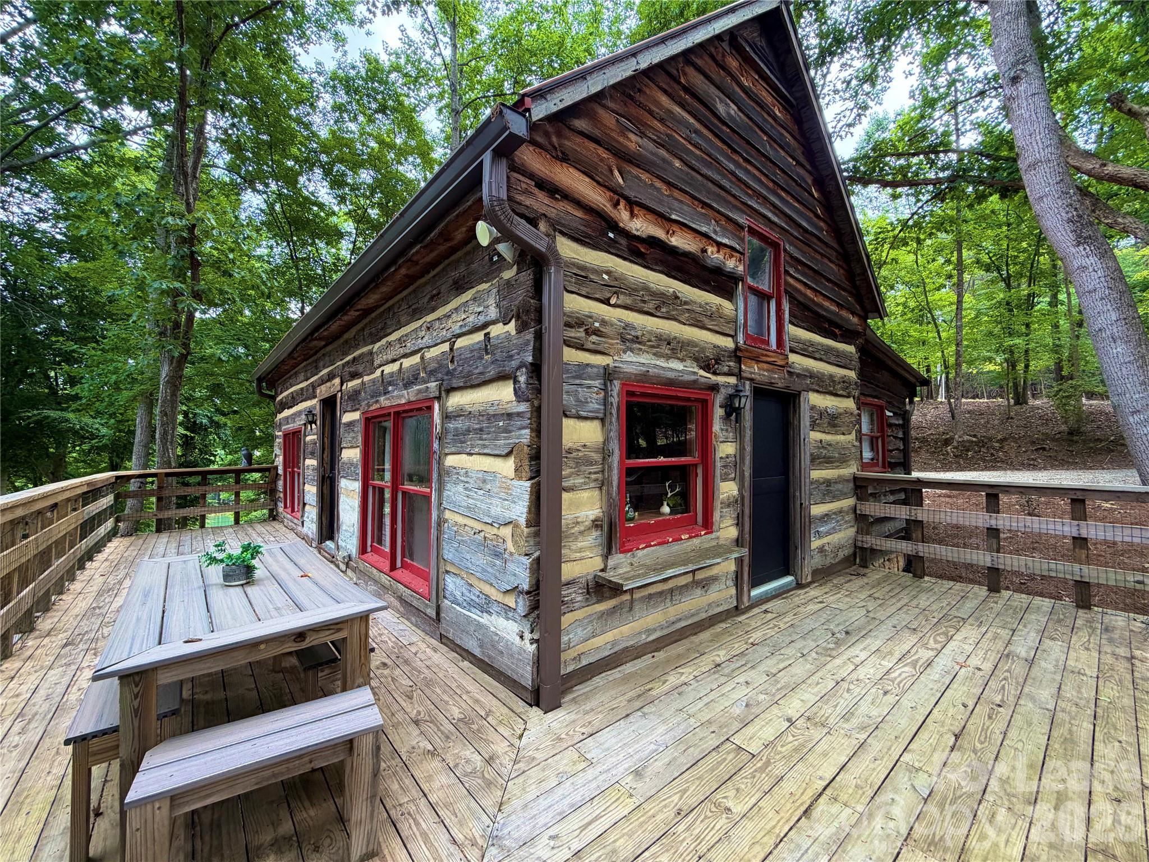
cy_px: 431
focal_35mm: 14
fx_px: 465
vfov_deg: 85.7
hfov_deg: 102.1
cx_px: 574
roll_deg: -0.4
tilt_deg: +2.7
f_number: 2.2
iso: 80
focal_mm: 2.22
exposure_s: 1/121
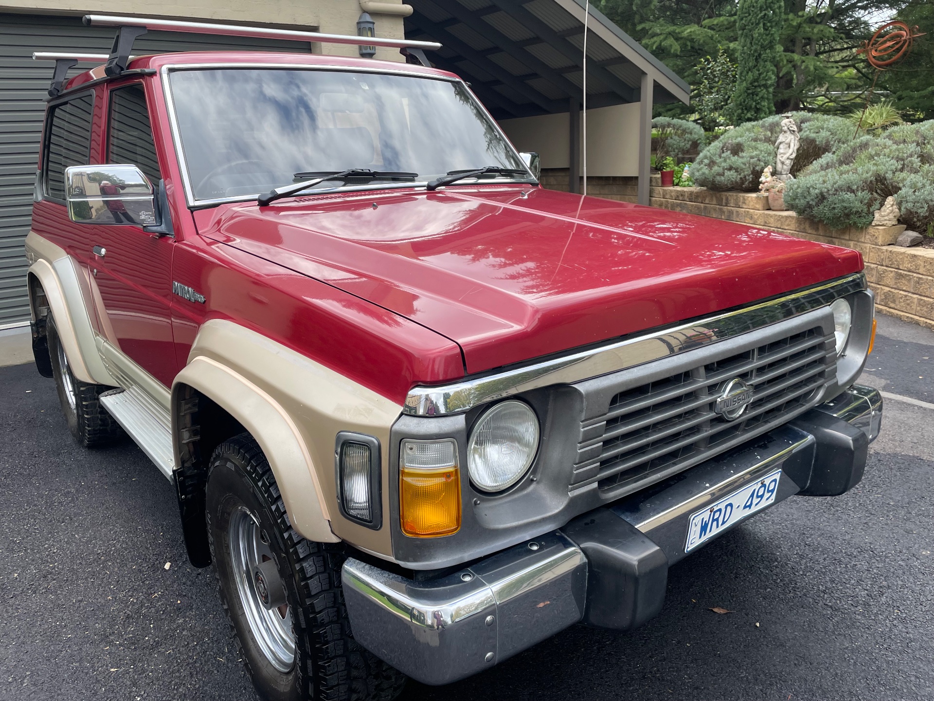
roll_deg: +2.8
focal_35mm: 26
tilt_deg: -16.2
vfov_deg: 53.1
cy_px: 350
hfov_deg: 67.3
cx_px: 467
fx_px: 702
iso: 32
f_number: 1.6
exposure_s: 1/917
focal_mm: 4.2
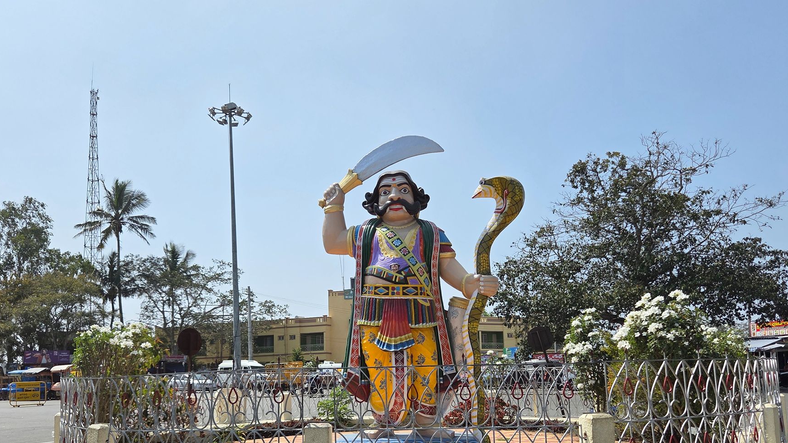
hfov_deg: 66.0
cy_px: 327
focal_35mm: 29
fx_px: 606
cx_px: 414
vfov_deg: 39.2
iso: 80
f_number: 1.8
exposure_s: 1/6412
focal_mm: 5.4
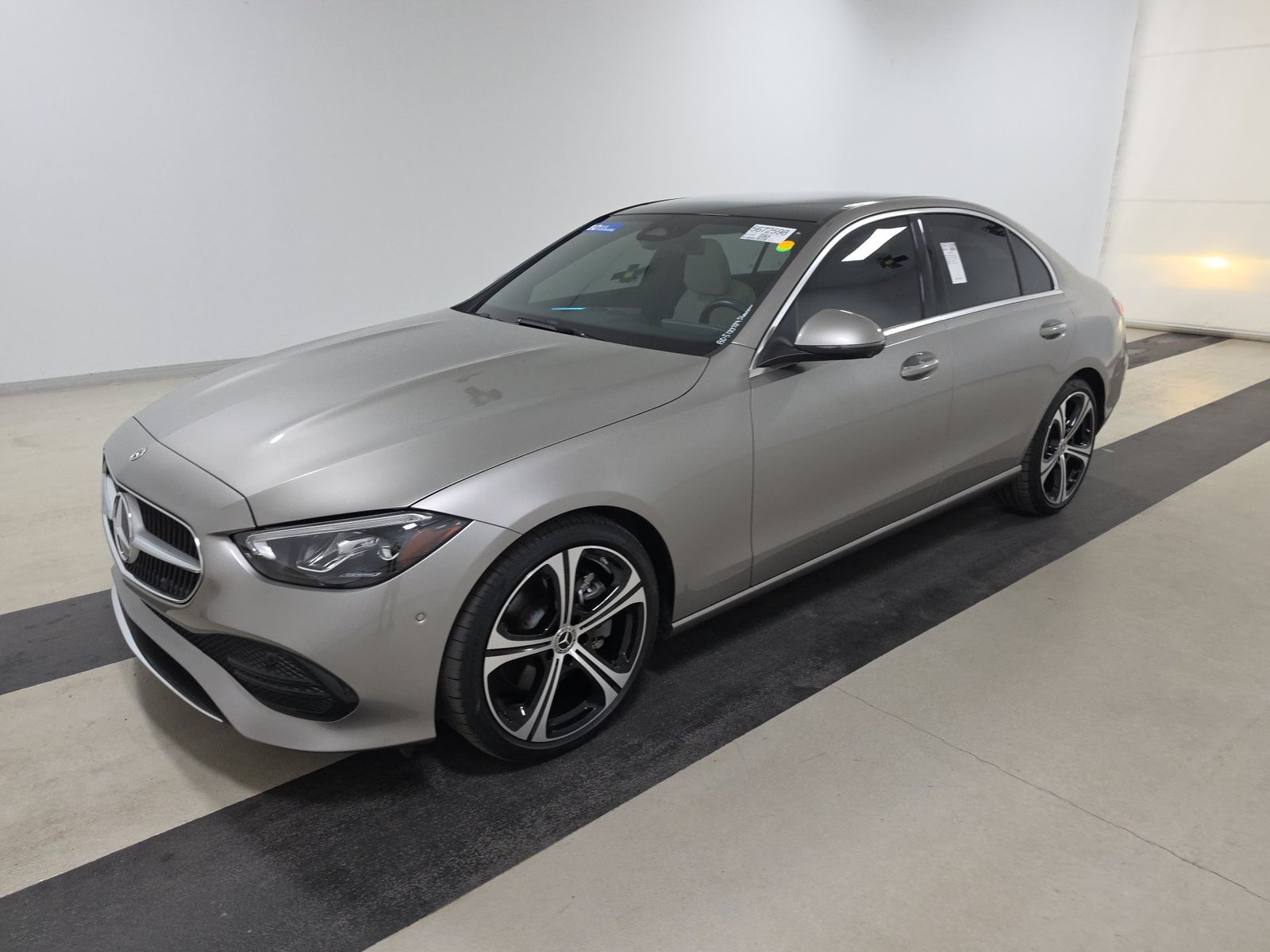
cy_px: 476
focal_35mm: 23
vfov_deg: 58.9
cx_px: 635
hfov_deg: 73.9
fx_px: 844
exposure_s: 1/50
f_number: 1.4
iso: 176
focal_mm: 6.5
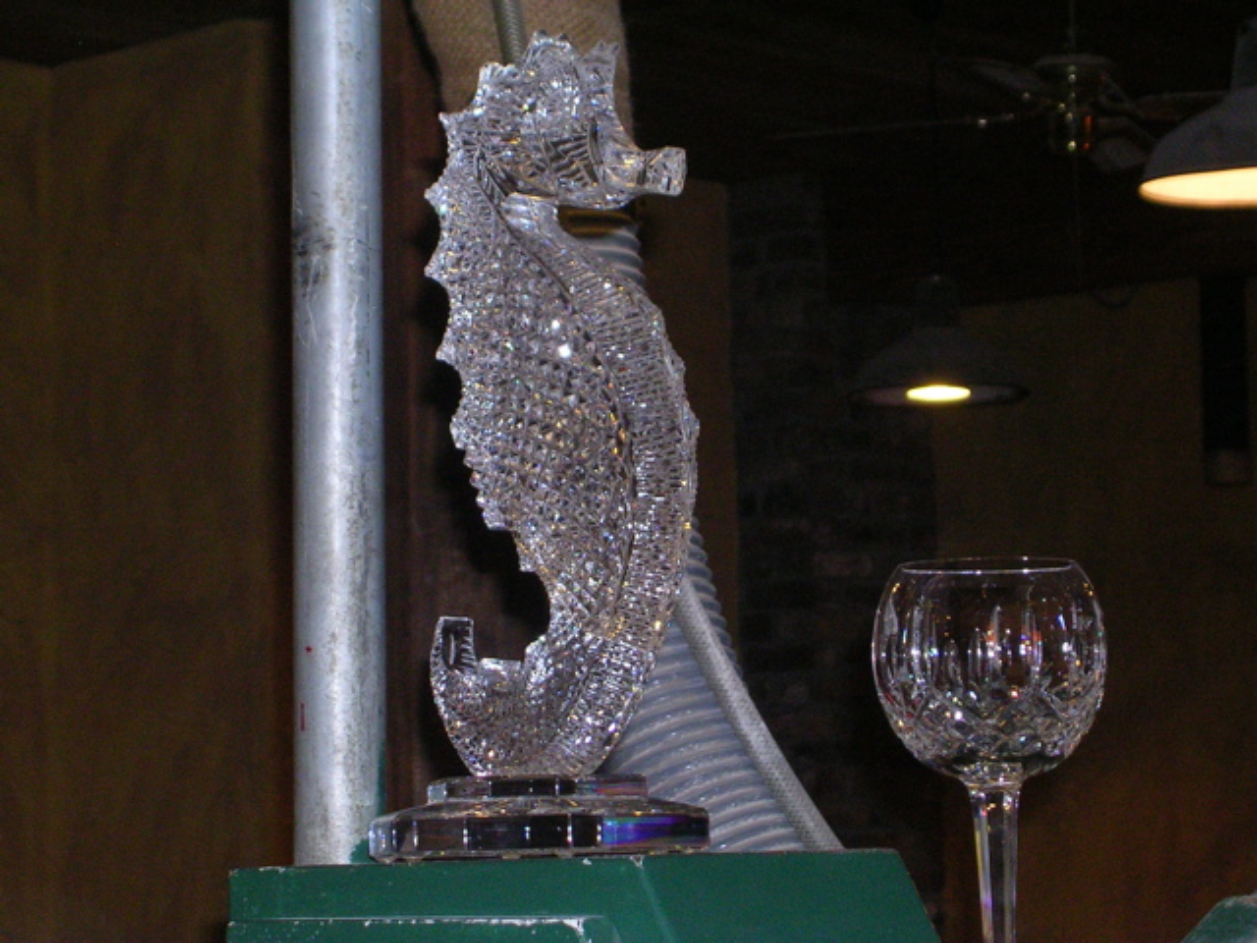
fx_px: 4176
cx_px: 628
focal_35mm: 115
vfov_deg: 12.9
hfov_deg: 17.1
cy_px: 472
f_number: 4.9
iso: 200
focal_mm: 17.4
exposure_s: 1/60.1
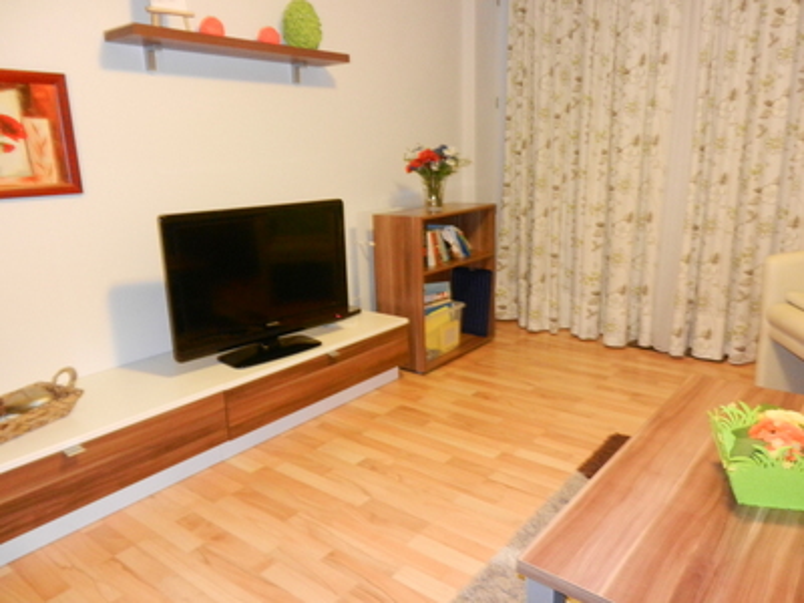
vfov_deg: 54.9
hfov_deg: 69.4
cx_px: 402
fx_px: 581
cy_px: 302
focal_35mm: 25
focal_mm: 4.5
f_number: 3.5
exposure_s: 1/10
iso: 800
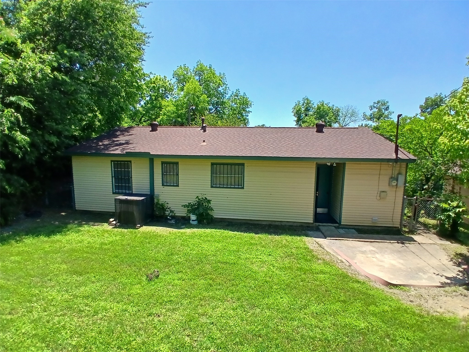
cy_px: 176
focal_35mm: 17
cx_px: 234
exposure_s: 1/1110
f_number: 2.2
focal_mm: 1.4
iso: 50
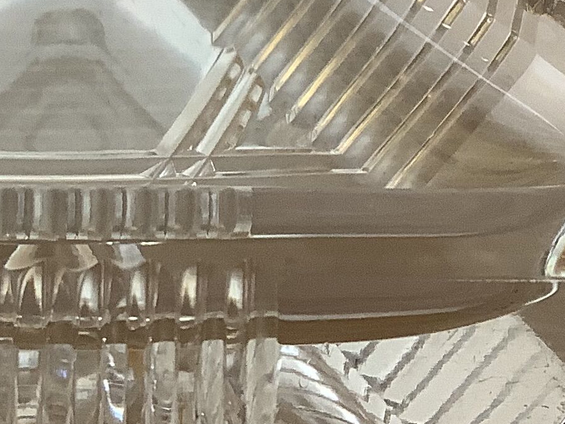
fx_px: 1829
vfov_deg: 13.2
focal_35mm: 112
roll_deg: +0.3
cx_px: 86
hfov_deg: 17.4
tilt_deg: -43.6
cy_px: 248
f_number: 2.4
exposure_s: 1/50
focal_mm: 3.3
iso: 80
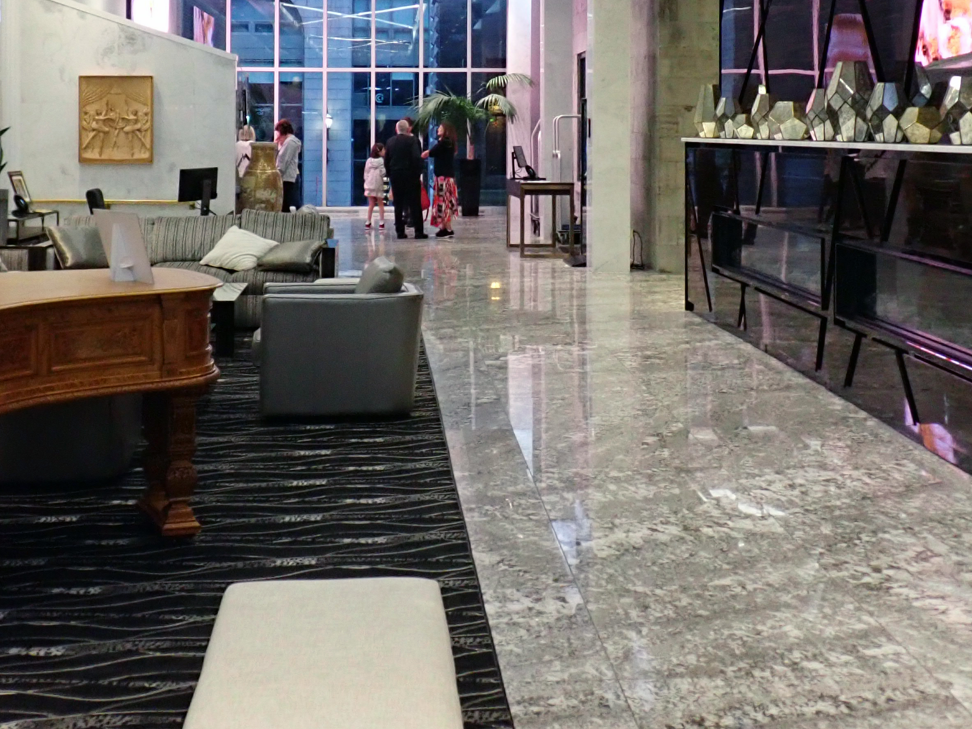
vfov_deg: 26.4
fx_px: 1516
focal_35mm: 54
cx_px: 453
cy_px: 123
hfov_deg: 35.5
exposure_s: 1/30
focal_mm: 5.79
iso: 800
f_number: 2.4
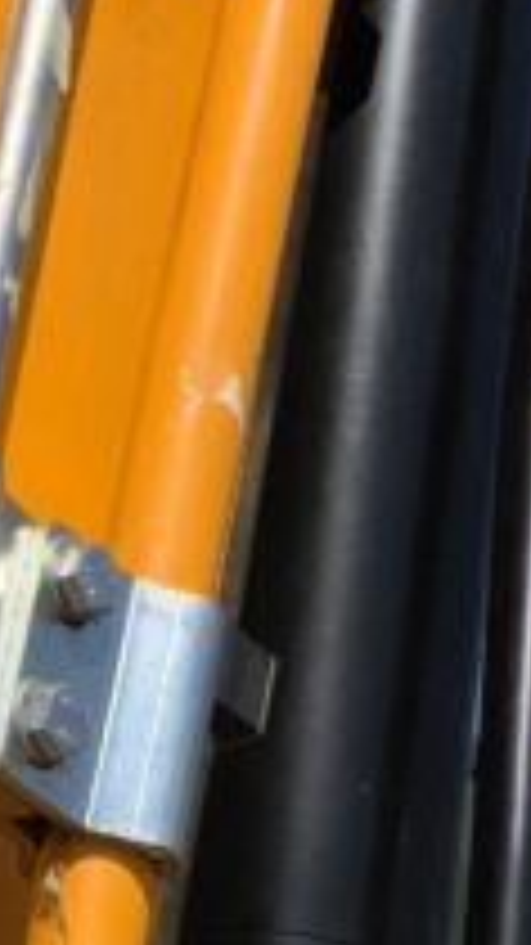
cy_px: 1238
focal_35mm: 154
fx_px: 3858
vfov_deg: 13.4
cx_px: 22
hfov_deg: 7.8
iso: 16
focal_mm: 3
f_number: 1.8
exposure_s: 1/2427
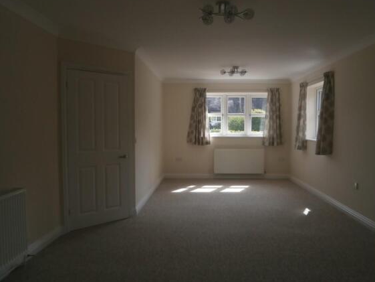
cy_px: 137
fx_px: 293
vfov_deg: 51.4
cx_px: 194
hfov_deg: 65.3
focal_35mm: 27
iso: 80
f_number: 2.8
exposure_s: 1/200
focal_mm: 4.7
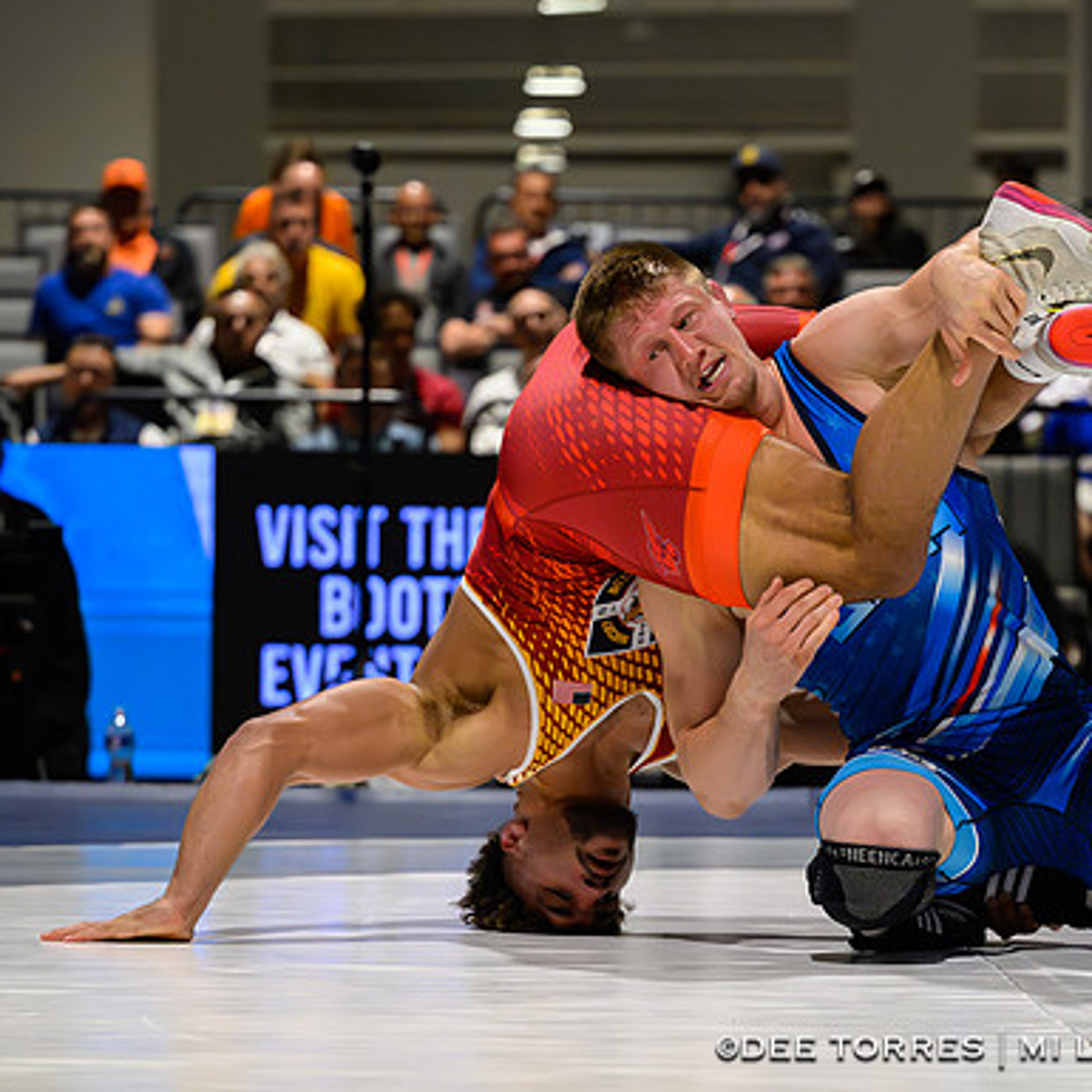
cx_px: 714
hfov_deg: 9.4
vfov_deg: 9.4
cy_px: 764
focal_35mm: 185
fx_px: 6603
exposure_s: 1/800
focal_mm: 89
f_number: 2.8
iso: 5600
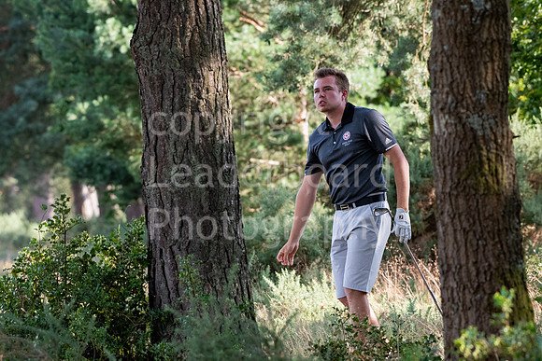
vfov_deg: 4.4
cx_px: 271
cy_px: 180
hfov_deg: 6.5
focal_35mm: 315
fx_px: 4743
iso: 2500
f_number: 6.3
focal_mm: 210
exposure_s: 1/1000
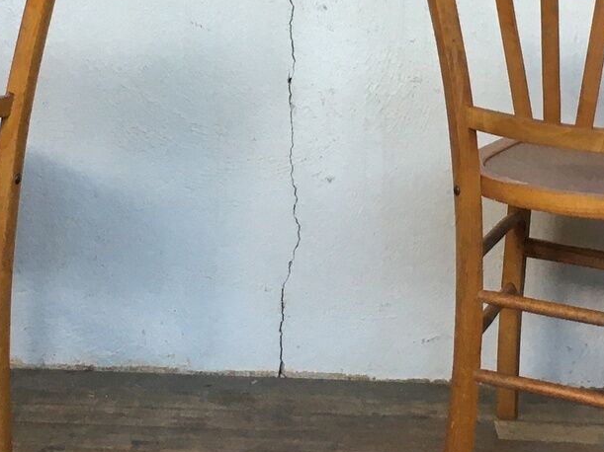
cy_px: 37
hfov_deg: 20.7
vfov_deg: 15.4
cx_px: 279
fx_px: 1657
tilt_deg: -9.3
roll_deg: -2.5
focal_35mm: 95
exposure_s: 1/33
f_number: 2.2
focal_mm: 4.15
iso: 32
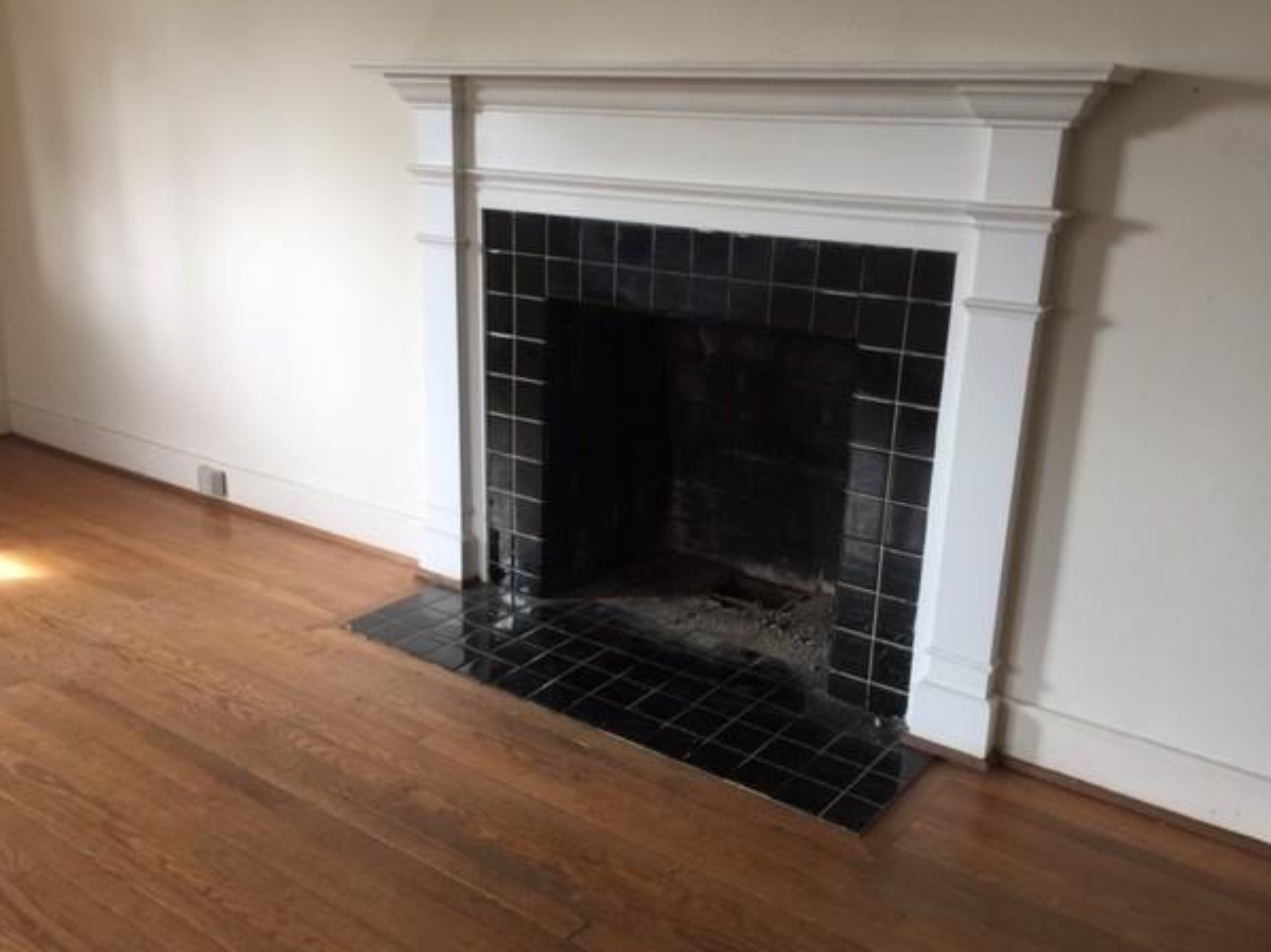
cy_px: 494
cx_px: 656
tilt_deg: -15.7
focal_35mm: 31
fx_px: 1138
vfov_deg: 45.4
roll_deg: -2.1
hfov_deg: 58.3
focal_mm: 4.15
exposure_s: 1/30
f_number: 2.2
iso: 32
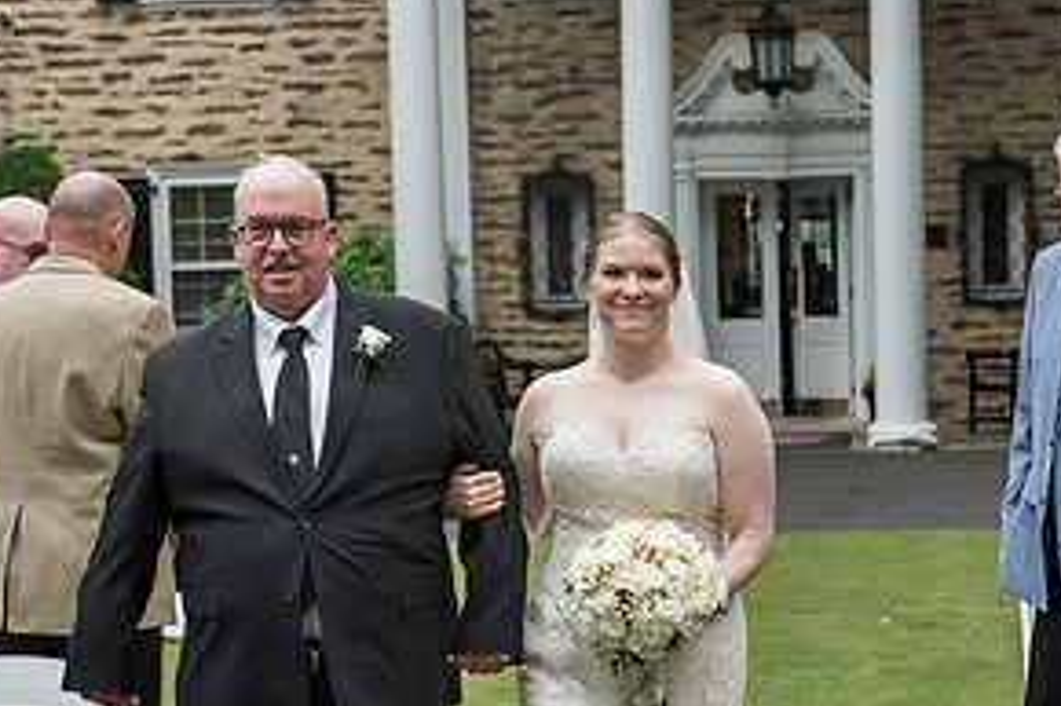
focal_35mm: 104
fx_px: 3063
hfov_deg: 19.6
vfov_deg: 13.1
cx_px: 622
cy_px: 452
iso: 800
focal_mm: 52
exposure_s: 1/640
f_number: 4
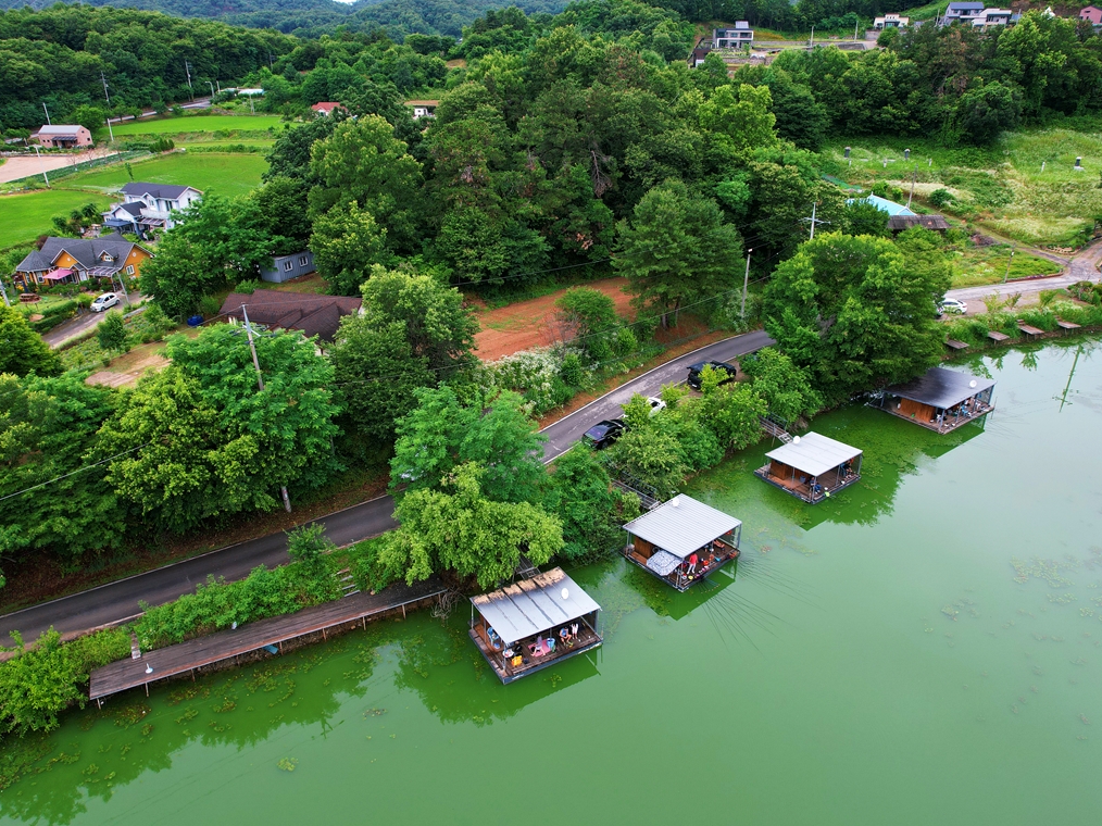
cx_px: 563
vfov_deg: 56.8
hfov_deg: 71.6
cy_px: 412
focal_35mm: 24
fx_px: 764
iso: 100
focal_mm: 8.38
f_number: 2.8
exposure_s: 1/320
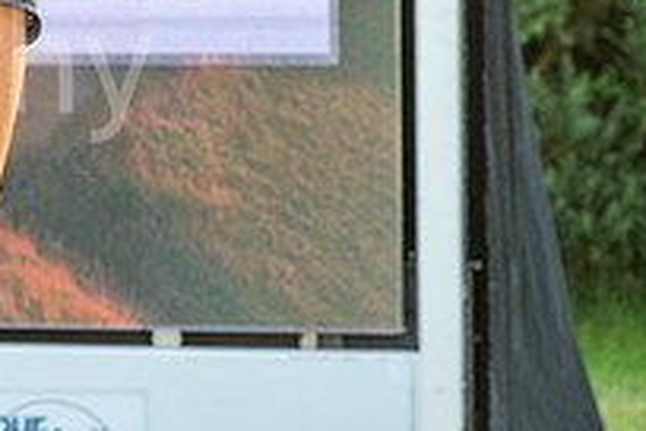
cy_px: -87
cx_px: -250
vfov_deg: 4.8
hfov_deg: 7.1
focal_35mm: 287
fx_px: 5150
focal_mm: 101
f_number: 8
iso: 200
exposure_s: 1/200
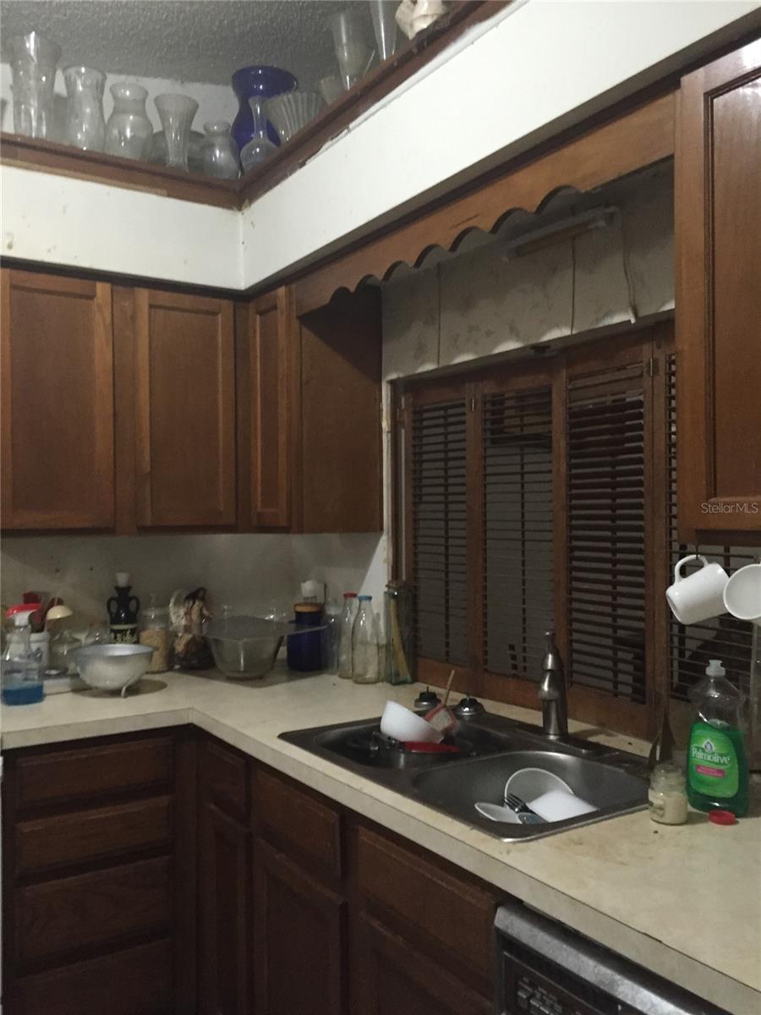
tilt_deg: -1.0
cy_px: 508
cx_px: 380
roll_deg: +0.1
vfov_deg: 61.7
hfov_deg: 48.2
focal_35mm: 29
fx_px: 850
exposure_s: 1/15
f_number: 2.2
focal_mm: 4.15
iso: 250
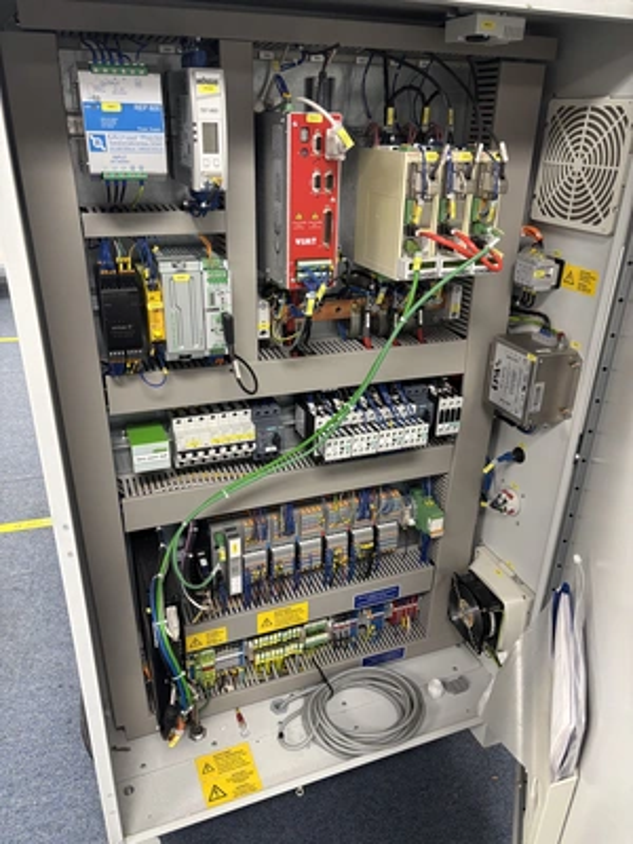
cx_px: 316
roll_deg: -2.0
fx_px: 634
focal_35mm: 26
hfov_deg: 53.1
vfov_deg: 67.3
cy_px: 422
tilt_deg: -25.9
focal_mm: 5.96
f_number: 1.6
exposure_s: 1/60
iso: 200
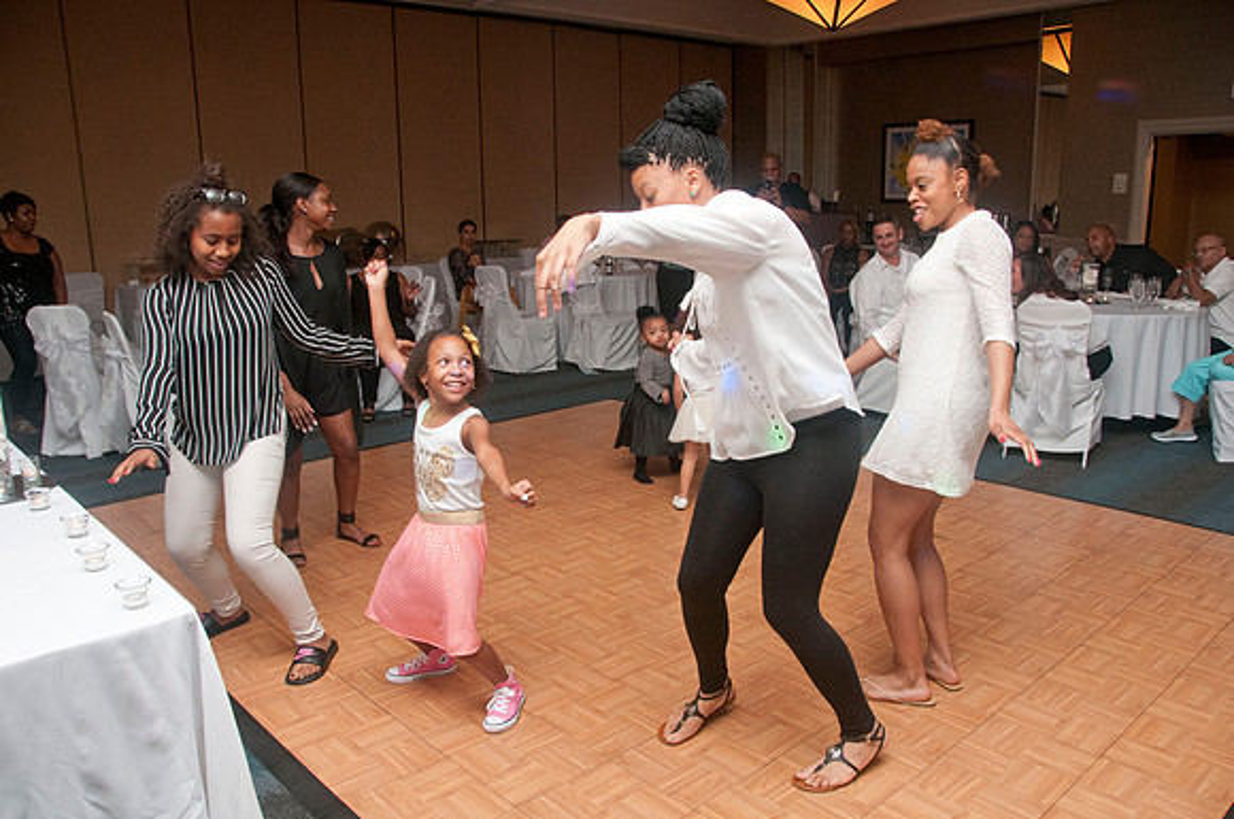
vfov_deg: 47.8
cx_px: 617
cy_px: 410
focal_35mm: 27
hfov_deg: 67.5
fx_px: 924
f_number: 5.6
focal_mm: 18
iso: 800
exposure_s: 1/125
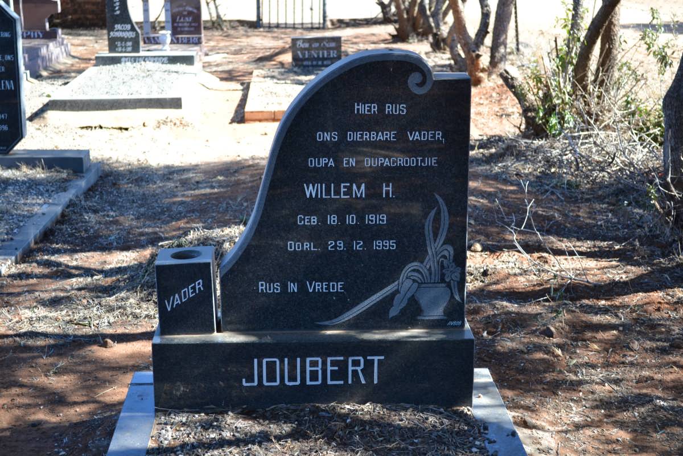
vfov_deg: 23.8
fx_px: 1081
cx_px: 342
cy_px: 228
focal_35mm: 57
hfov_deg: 35.1
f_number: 5
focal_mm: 38
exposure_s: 1/100
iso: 400
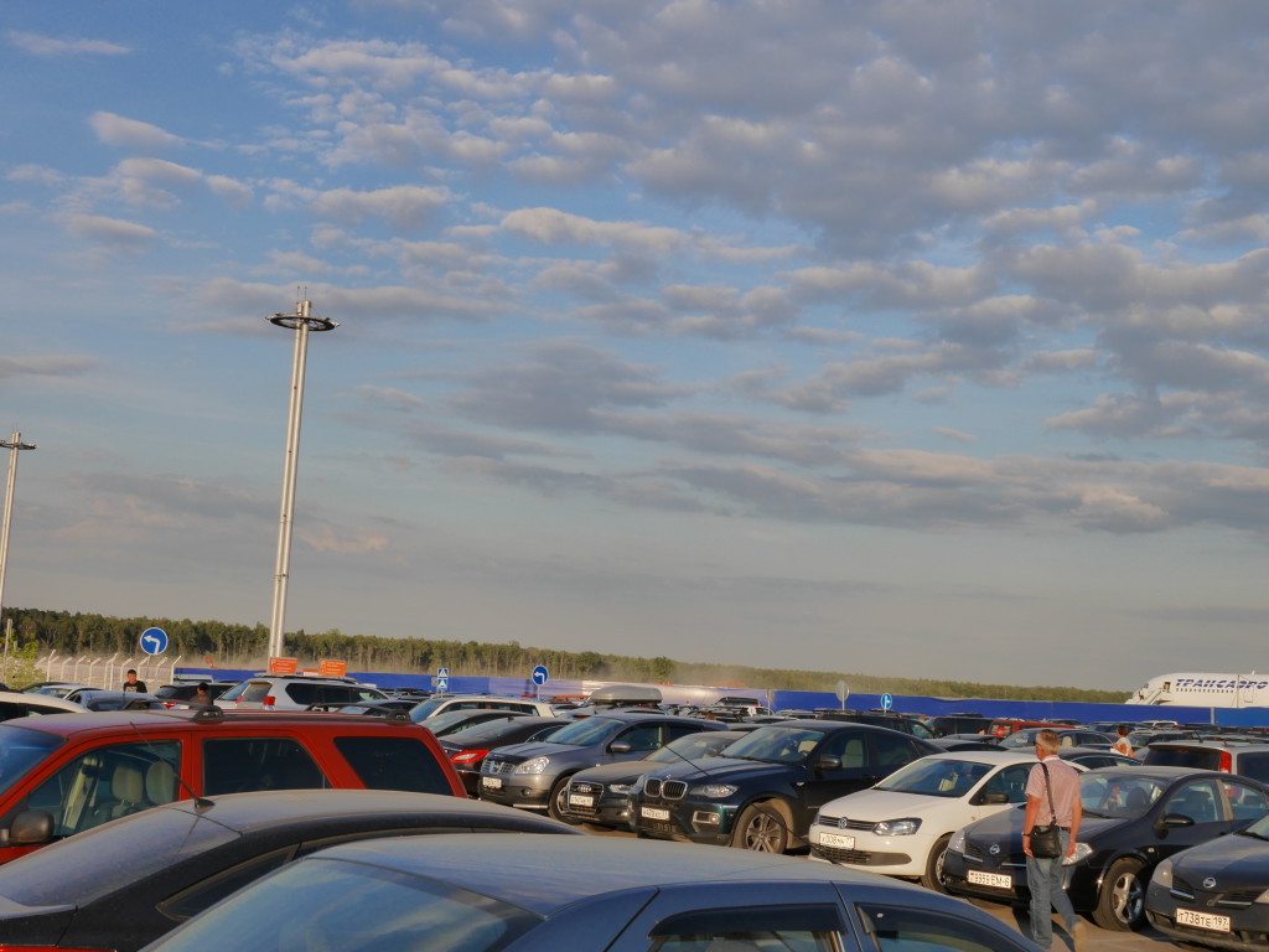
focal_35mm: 46
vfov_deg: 31.5
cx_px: 634
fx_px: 1686
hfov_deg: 41.2
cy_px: 476
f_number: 10
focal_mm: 23
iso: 640
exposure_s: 1/320
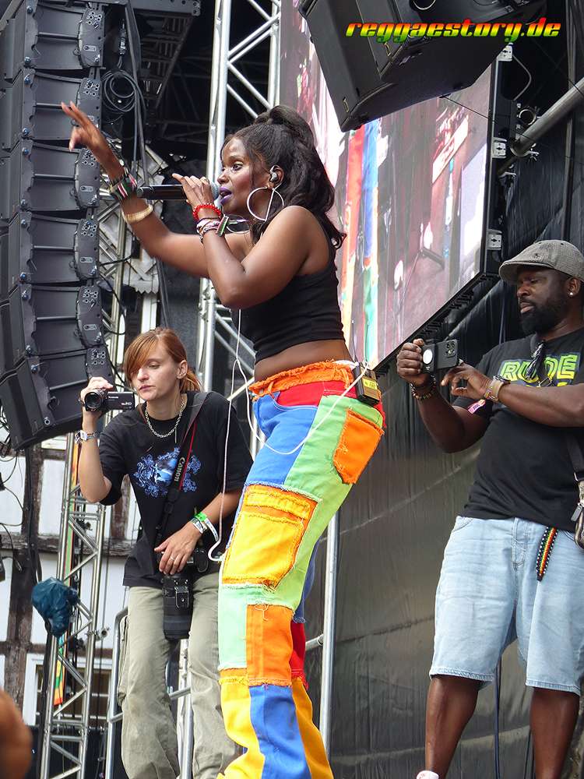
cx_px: 292
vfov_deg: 17.6
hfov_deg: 13.2
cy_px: 390
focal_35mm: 112
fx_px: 2519
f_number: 2.8
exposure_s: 1/100
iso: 100
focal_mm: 20.1
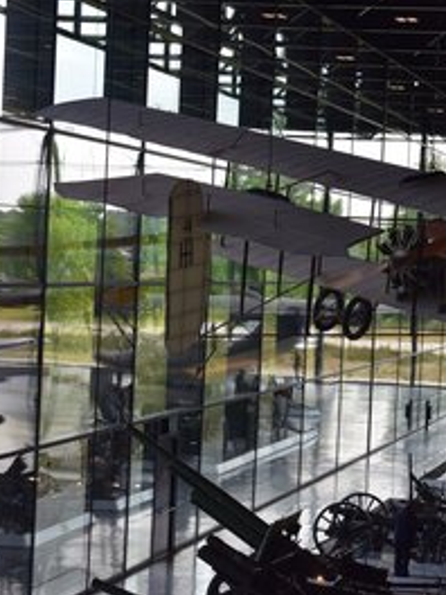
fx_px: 1804
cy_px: 299
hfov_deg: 13.9
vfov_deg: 18.7
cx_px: 435
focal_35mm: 105
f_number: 9
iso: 400
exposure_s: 1/160
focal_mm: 48
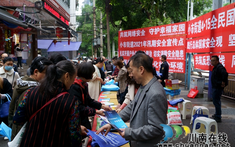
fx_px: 199
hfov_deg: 61.2
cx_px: 118
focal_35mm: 31
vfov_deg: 40.6
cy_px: 76
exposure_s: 1/160
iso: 800
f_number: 4
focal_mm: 30
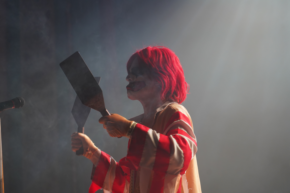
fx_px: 846
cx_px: 145
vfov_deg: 13.0
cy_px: 96
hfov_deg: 19.5
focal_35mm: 105
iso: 1600
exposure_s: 1/160
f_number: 4
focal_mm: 105
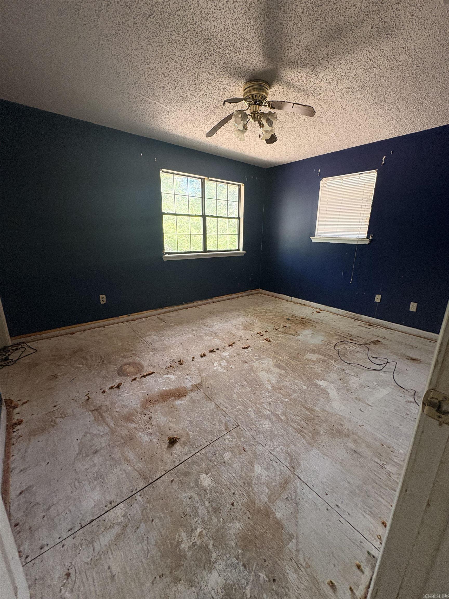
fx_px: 242
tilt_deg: -14.4
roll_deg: -1.2
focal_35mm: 14
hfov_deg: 85.7
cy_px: 300
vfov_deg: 102.1
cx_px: 224
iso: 250
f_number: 2.2
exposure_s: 1/60
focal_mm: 2.22
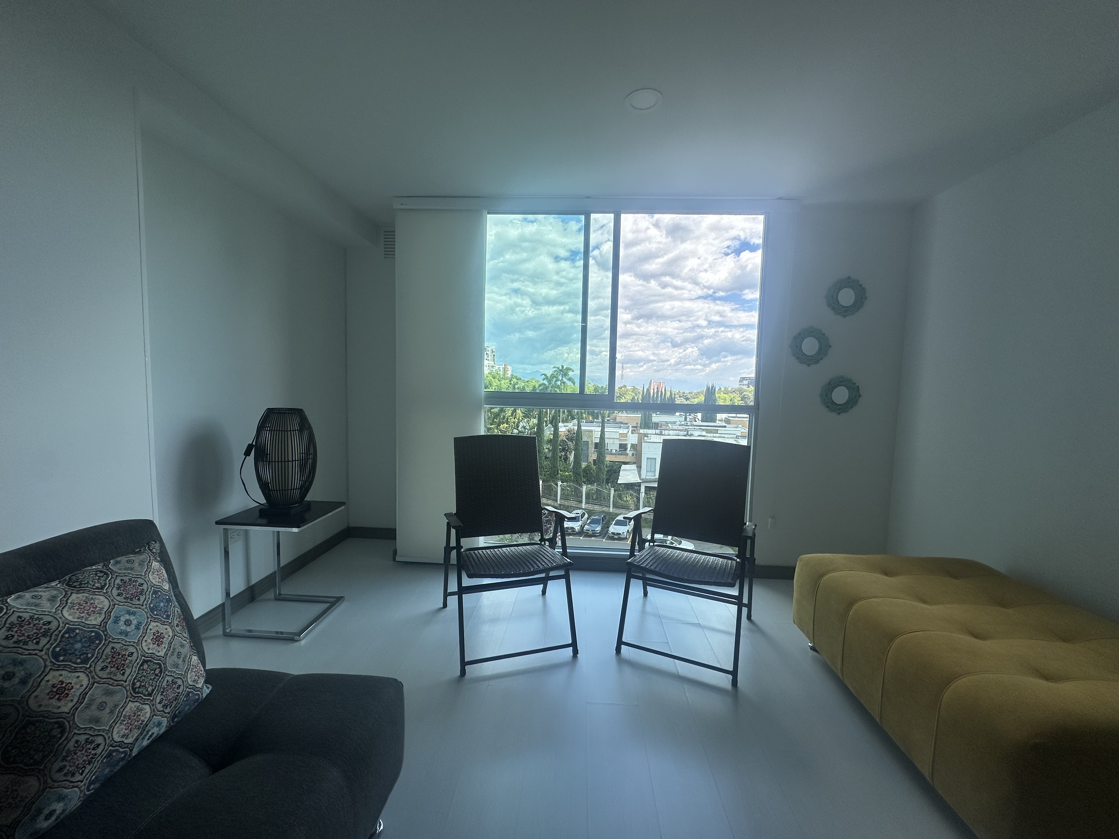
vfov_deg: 85.7
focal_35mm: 14
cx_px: 560
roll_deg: -1.0
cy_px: 420
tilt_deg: -4.6
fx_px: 453
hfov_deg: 102.1
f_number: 2.2
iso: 40
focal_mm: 2.22
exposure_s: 1/801
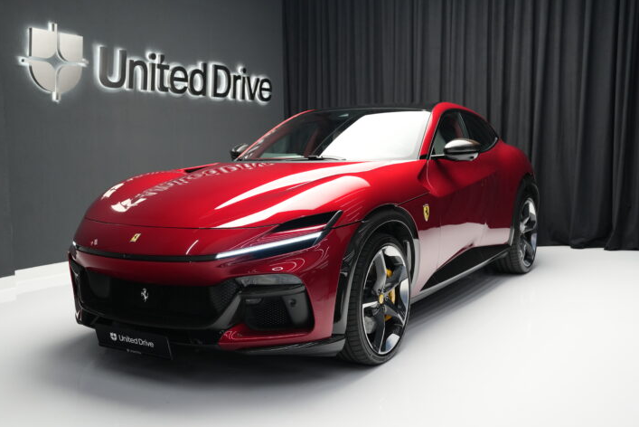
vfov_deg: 35.1
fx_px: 675
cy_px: 215
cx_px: 307
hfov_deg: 50.7
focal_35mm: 38
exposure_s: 1/40
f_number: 4
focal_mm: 35
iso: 2000
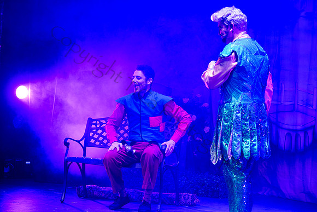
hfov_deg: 17.1
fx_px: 1057
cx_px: 158
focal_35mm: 120
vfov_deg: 11.4
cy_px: 106
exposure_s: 1/125
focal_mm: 120
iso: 1000
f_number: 4
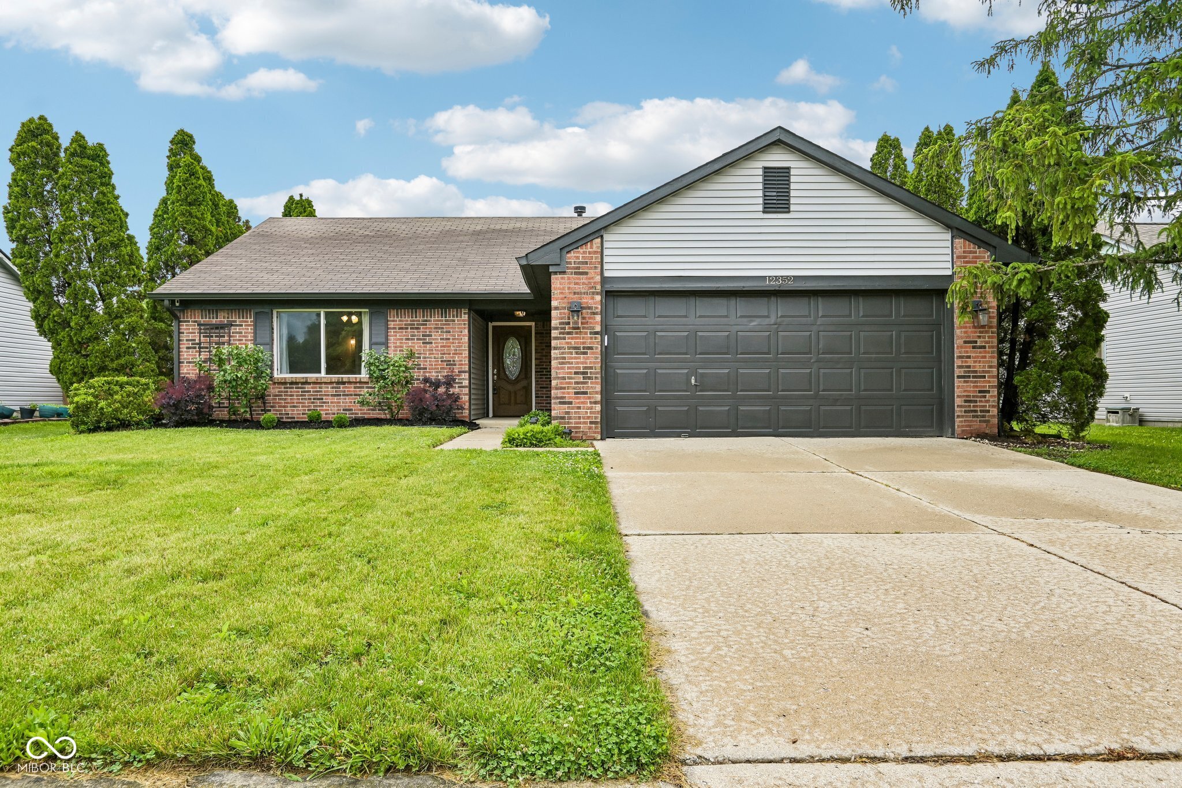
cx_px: 591
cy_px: 394
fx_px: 722
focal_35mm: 22
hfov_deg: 78.6
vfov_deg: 57.2
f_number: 8
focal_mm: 22
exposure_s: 1/100
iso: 100
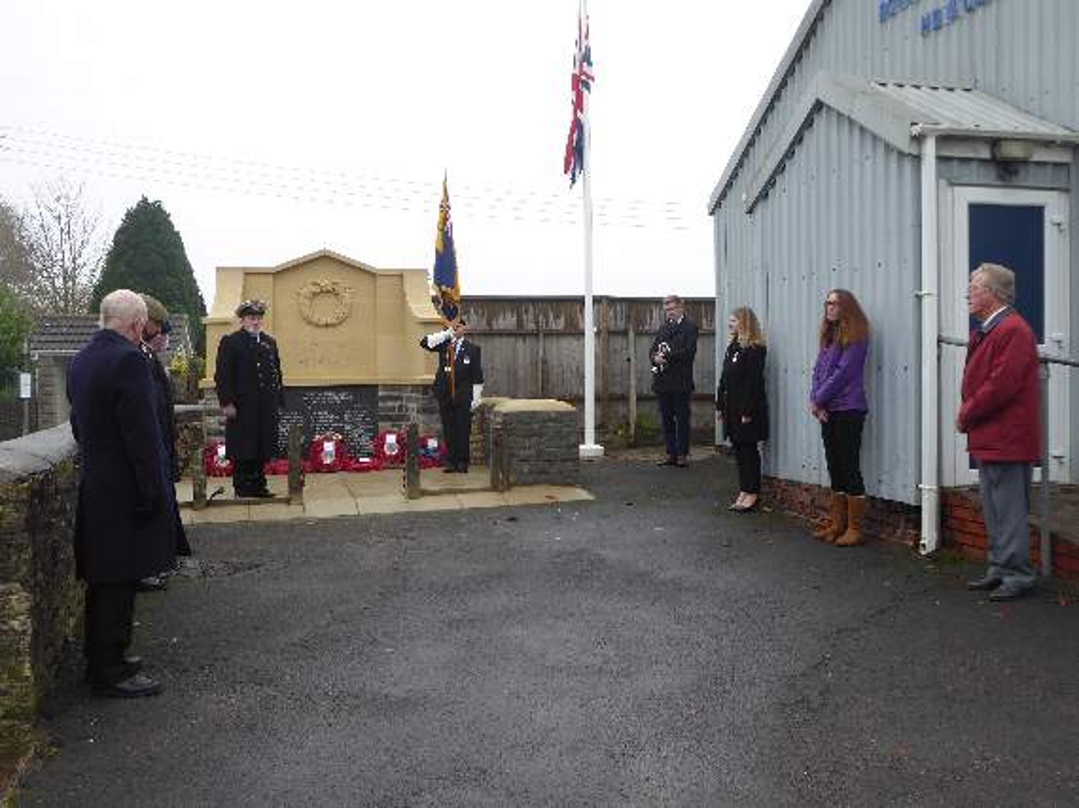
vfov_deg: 41.8
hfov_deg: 54.0
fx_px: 1059
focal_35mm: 34
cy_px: 404
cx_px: 540
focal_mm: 5.8
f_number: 3.6
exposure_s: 1/80
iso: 80
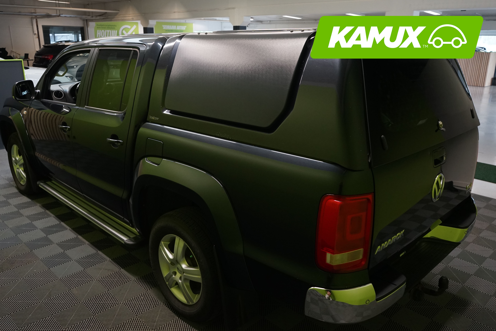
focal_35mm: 29
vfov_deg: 45.0
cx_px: 248
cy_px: 166
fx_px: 400
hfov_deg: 63.7
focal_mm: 29
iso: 2000
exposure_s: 1/30
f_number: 6.3
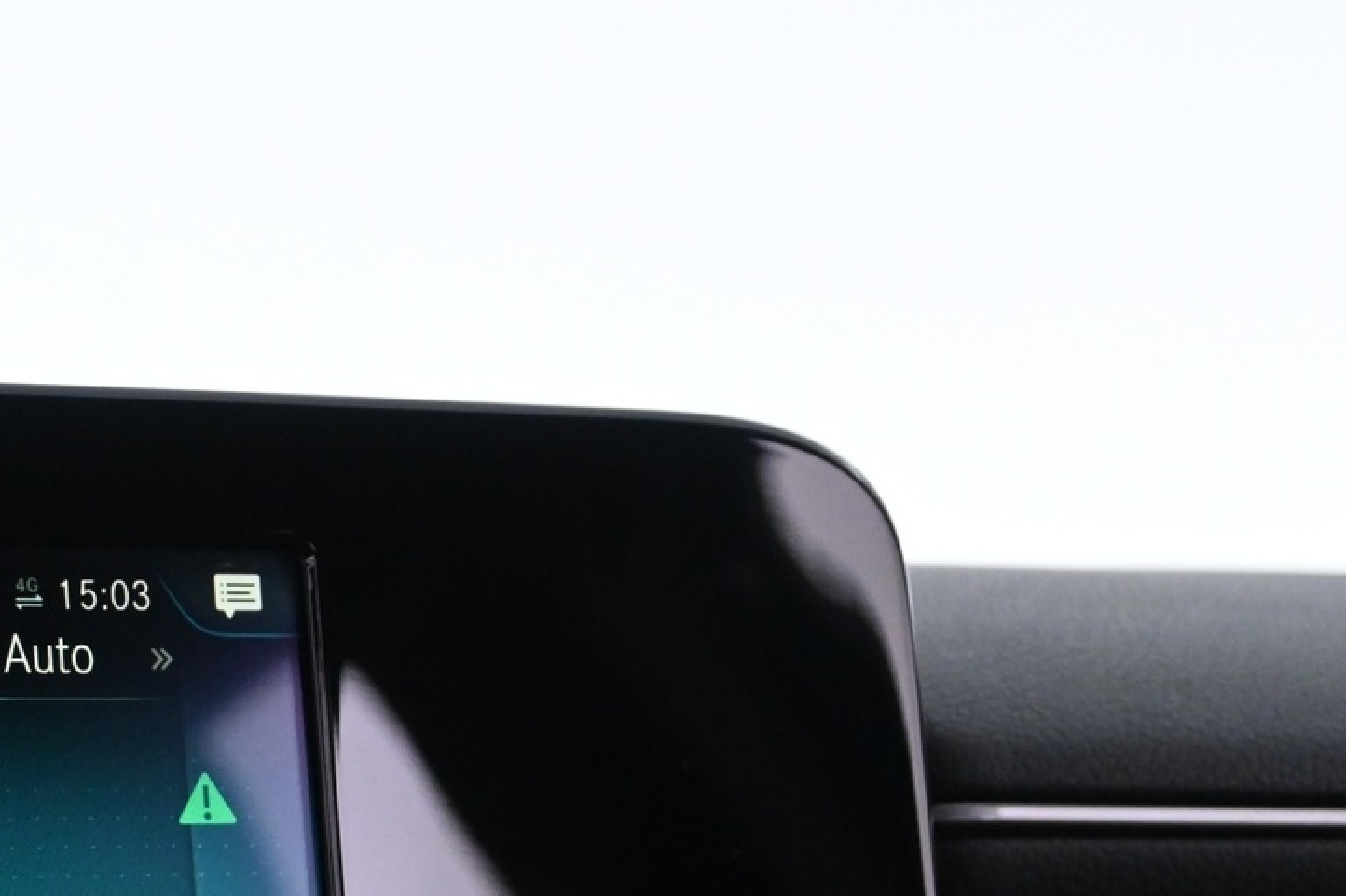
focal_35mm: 103
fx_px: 3838
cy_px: 941
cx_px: -75
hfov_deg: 19.2
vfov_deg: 13.1
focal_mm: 30.5
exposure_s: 1/40
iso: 3200
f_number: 4.8
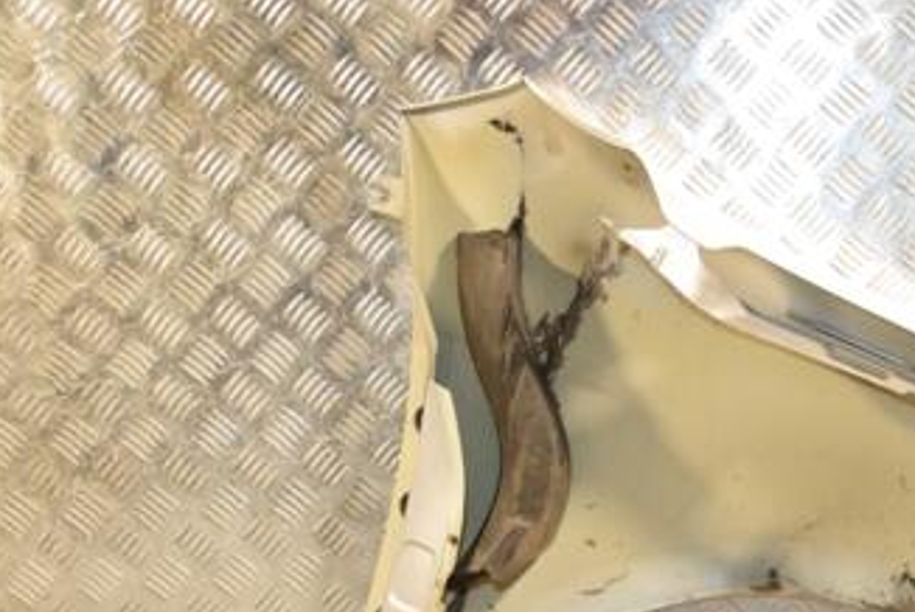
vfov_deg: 22.8
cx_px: 828
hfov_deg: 32.7
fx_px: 1473
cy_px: 556
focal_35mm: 58
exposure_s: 1/200
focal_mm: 21
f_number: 5
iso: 800
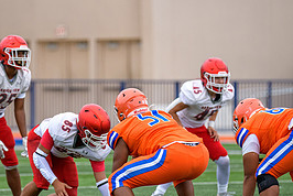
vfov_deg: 2.9
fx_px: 3903
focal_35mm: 479
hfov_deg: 4.3
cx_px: 85
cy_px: 168
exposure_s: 1/1000
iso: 640
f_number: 2.8
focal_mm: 220
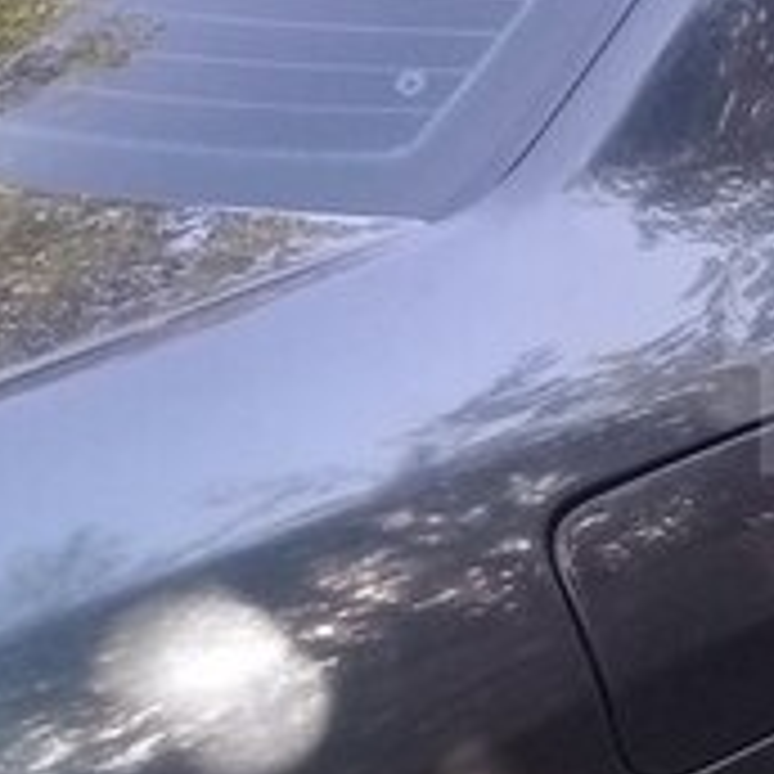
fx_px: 2656
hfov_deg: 15.3
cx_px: 1184
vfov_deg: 16.6
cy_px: 407
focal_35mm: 105
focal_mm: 3.3
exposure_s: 1/100
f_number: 2.2
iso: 80
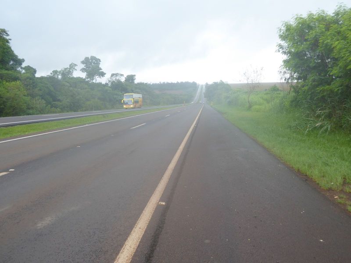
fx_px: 345
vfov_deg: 41.8
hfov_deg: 54.0
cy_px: 132
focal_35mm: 34
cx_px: 176
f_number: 3.6
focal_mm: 5.8
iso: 80
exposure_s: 1/100
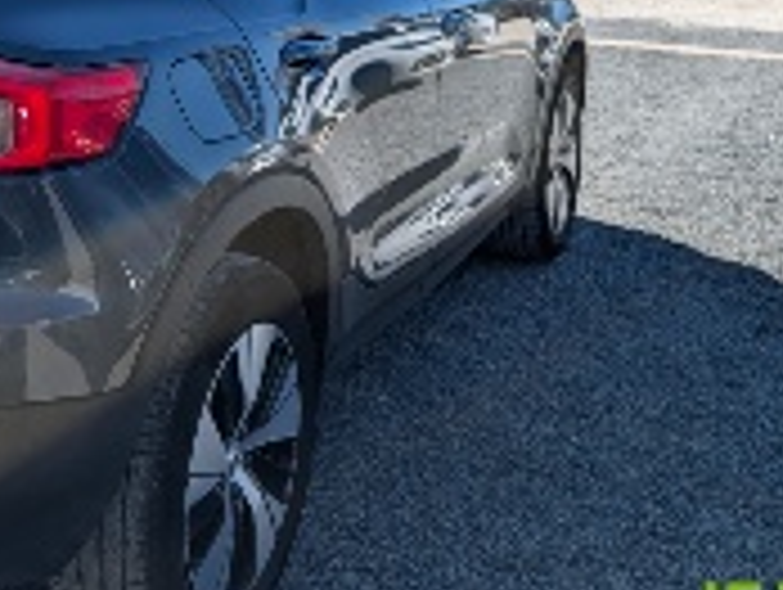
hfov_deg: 32.3
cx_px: 104
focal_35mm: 57
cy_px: 50
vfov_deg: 24.9
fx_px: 1291
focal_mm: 6.9
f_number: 1.68
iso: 22
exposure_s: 1/1110
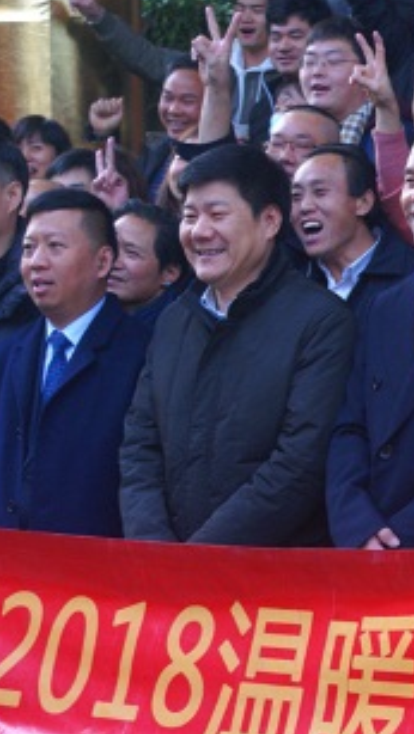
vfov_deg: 16.8
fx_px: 2495
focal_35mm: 128
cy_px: 361
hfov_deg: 9.3
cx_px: 529
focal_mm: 50
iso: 400
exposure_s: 1/80
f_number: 5.6
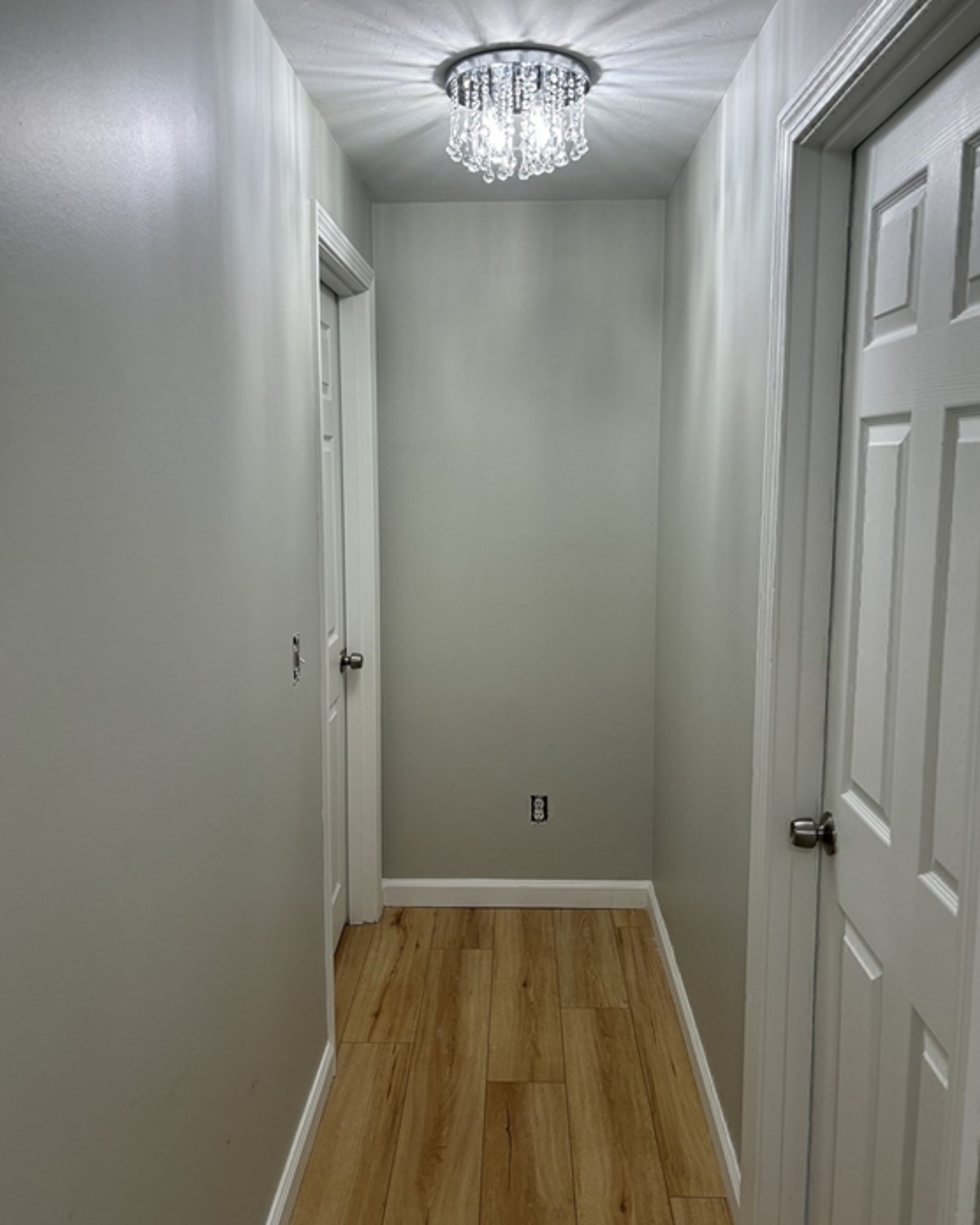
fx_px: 1015
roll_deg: -0.9
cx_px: 491
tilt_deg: -7.4
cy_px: 579
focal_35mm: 28
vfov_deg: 62.2
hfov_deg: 51.5
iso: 64
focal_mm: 5.96
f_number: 1.6
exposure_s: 1/120
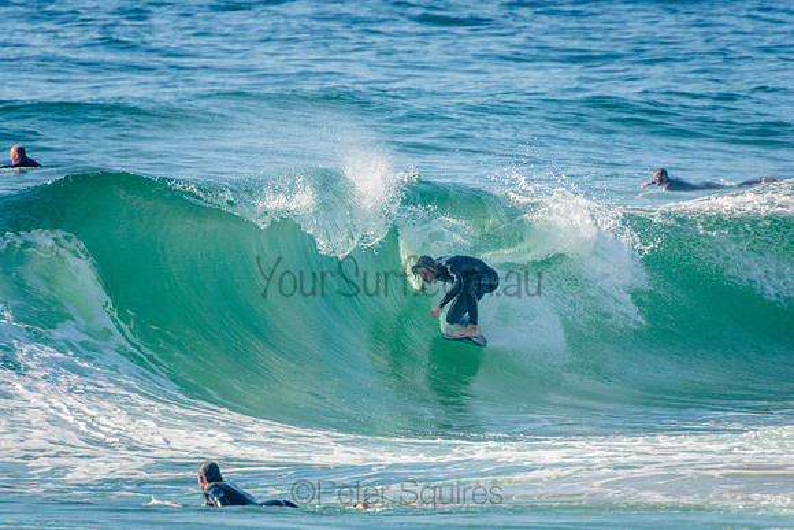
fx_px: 13236
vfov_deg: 2.3
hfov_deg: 3.4
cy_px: 265
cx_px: 397
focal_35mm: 600
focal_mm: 400
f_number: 5.6
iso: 280
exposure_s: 1/1250
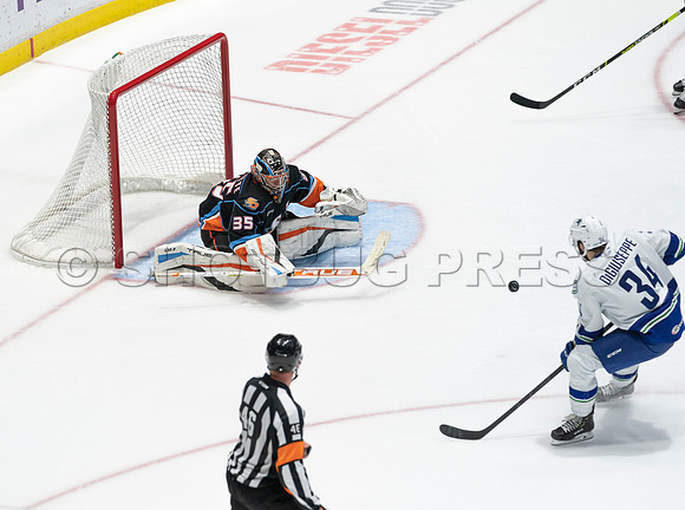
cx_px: 256
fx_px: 4763
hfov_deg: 8.2
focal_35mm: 241
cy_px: 224
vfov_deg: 6.1
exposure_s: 1/800
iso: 1250
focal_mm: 200
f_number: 4
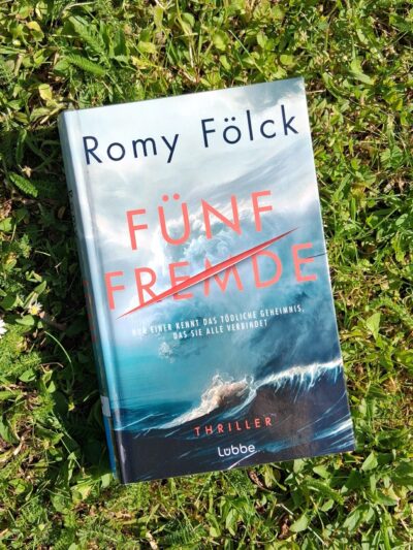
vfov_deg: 67.3
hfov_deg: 53.1
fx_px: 413
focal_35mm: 26
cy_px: 275
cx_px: 206
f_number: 1.8
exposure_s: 1/500
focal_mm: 3.98
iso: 25
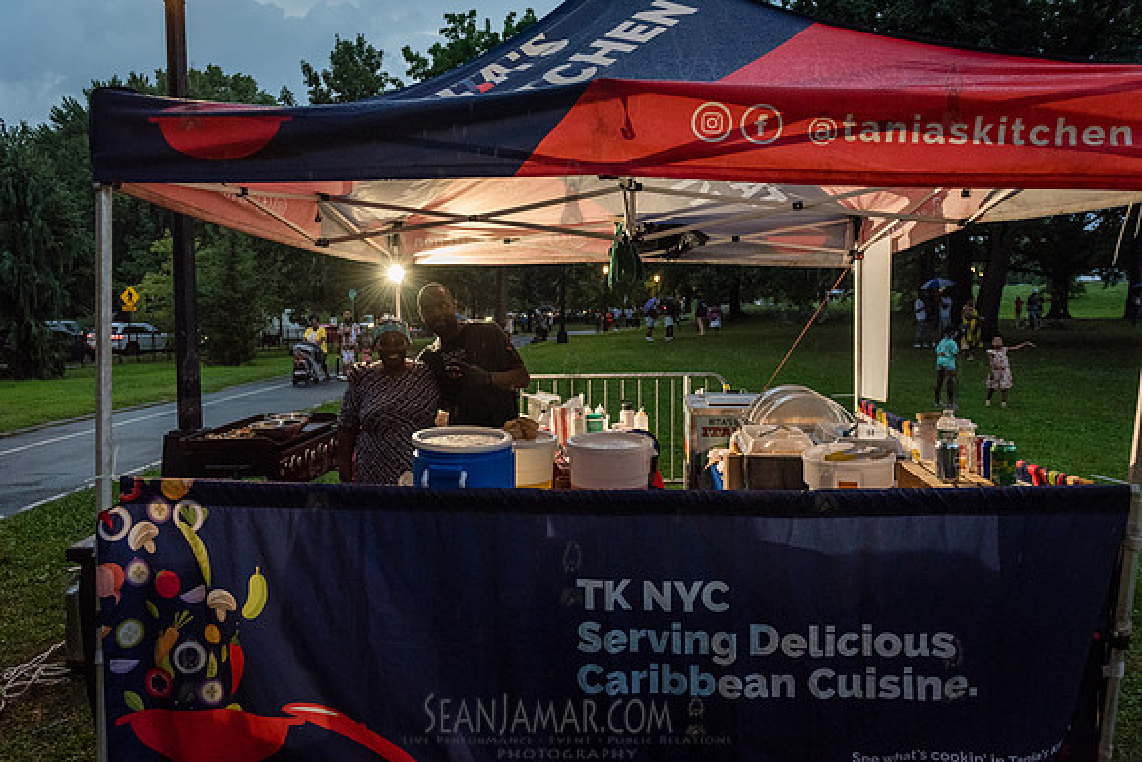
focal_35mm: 25
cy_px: 381
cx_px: 571
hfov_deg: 71.6
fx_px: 792
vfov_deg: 51.4
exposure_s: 1/250
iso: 4000
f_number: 3.2
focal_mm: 24
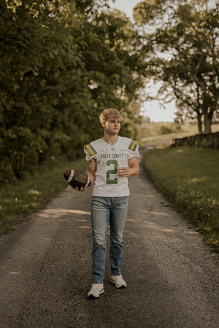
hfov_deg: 27.0
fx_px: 456
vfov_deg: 39.6
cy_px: 164
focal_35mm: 50
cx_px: 110
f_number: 1.8
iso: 100
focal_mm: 50
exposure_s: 1/640
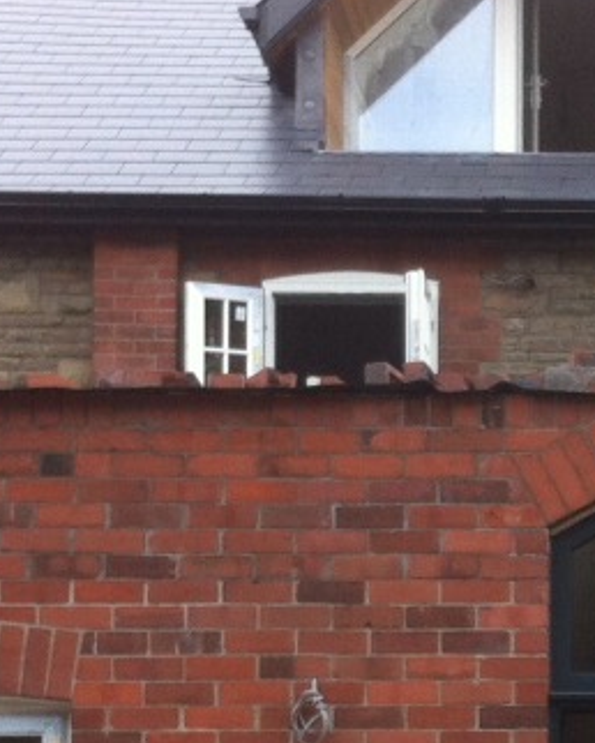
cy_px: 750
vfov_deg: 14.9
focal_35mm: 127
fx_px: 2793
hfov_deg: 11.8
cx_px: 759
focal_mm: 3.85
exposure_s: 1/230
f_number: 2.8
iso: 80
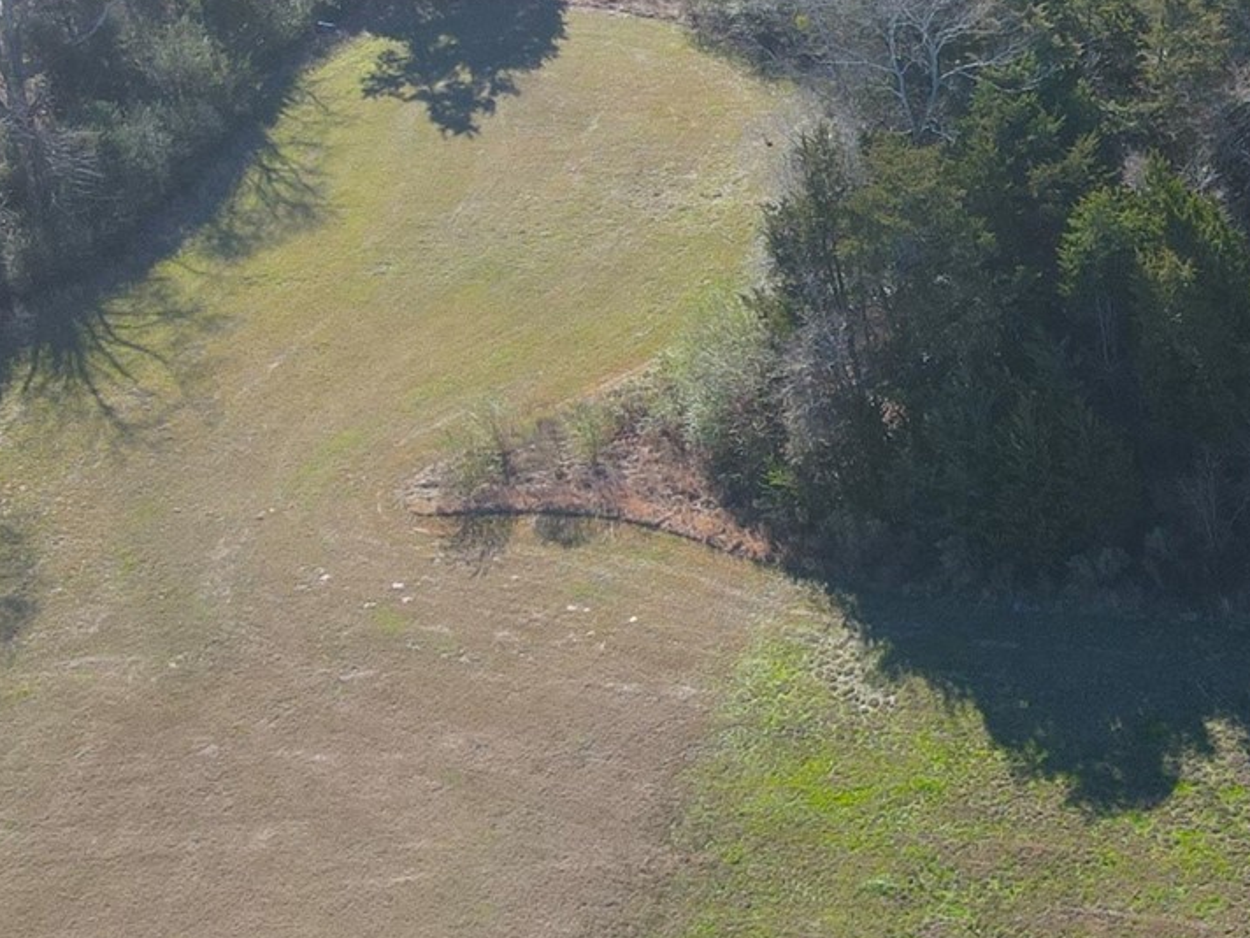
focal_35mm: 69
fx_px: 2492
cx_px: 1557
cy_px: 285
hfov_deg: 25.0
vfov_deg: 21.2
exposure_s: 1/240
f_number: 2.8
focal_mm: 4.5
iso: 100
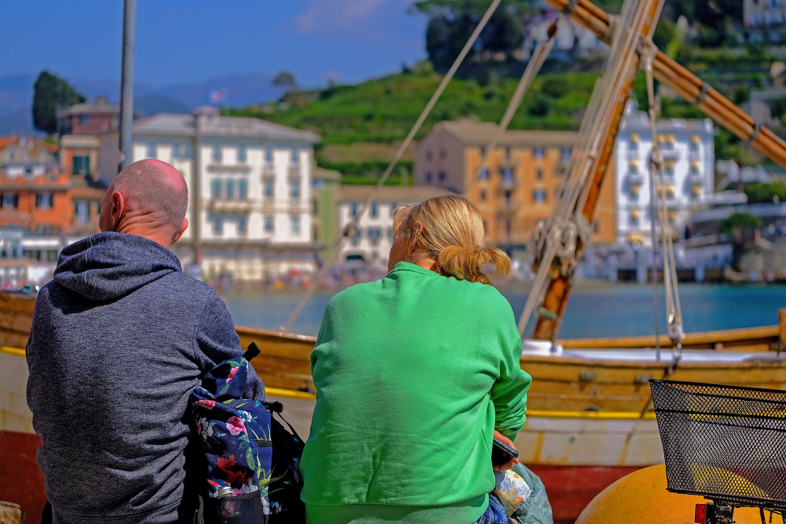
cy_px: 262
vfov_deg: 16.5
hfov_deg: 24.5
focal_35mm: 83
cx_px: 393
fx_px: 1812
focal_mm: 55
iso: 160
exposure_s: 1/2400
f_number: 3.5
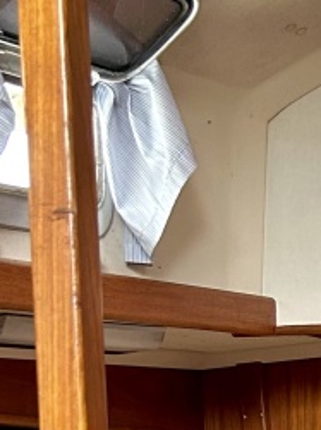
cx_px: 723
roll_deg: -1.3
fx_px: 1548
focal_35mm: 125
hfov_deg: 10.5
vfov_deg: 14.8
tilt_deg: -3.5
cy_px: 619
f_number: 1.5
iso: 160
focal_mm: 5.7
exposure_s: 1/60
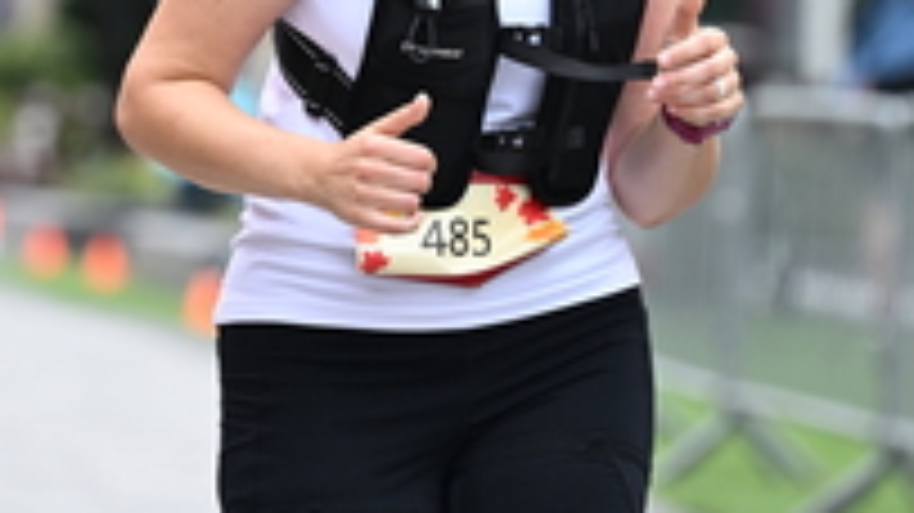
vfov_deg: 3.3
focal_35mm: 369
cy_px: -216
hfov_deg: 5.9
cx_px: 398
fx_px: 8939
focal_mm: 130
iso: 640
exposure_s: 1/2000
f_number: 2.8
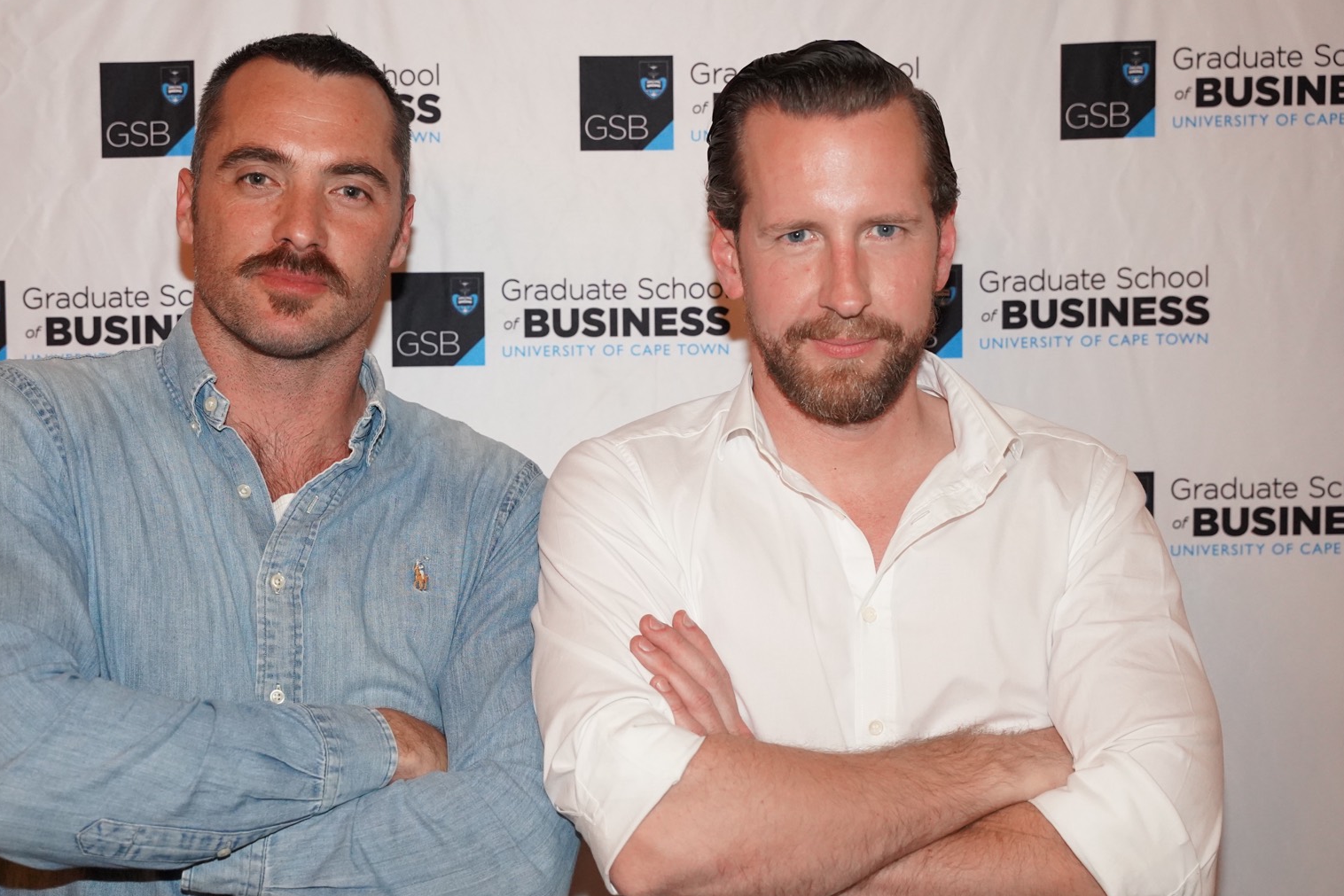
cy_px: 506
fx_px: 2128
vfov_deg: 23.8
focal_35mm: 57
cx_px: 549
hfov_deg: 35.0
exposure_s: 1/160
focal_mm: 45
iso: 6400
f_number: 4
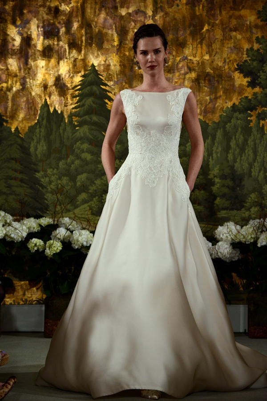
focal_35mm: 155
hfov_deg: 8.9
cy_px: 200
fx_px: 1724
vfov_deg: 13.2
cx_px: 134
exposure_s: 1/160
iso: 1600
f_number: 6.3
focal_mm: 155
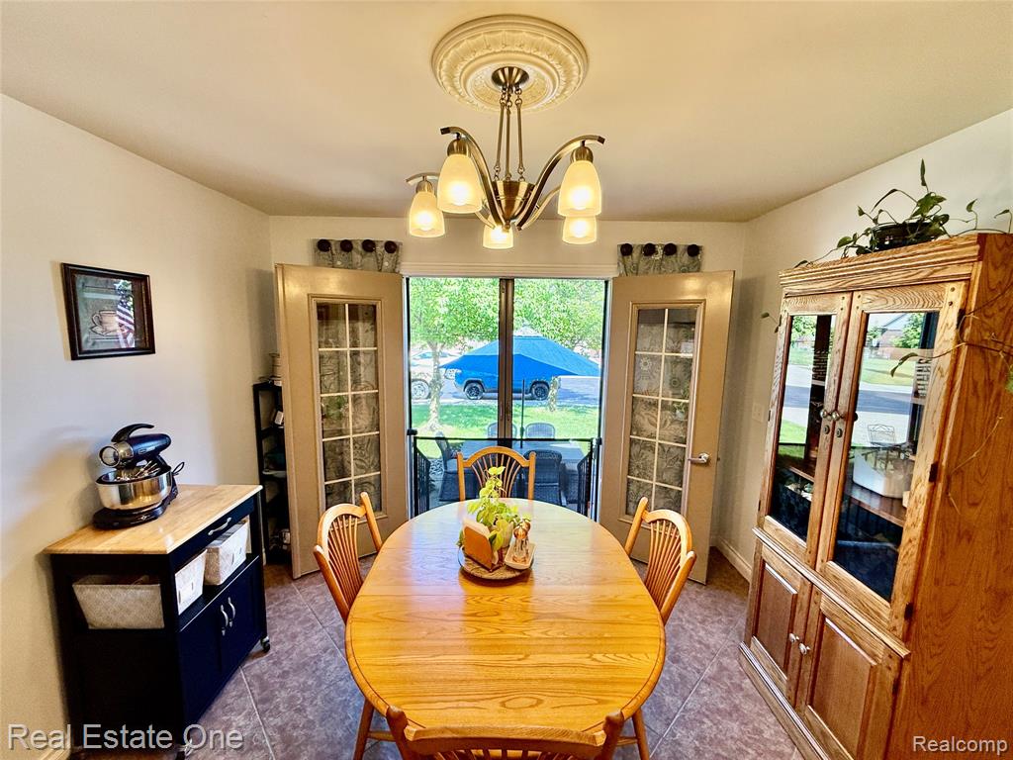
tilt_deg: -7.1
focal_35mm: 14
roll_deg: -0.8
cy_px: 380
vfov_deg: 85.7
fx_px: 410
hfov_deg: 102.1
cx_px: 506
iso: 100
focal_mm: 2.22
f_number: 2.2
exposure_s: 1/120
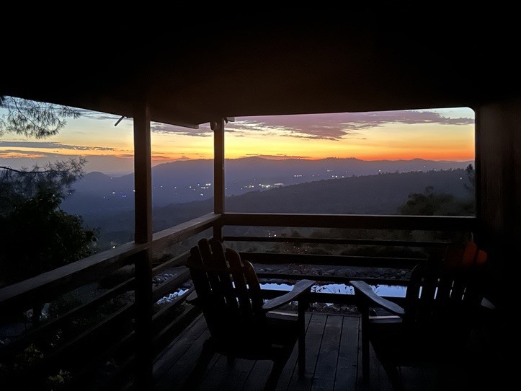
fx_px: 512
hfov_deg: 53.9
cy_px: 167
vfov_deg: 41.7
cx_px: 236
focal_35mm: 34
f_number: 1.78
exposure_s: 1/2
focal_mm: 6.86
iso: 3200
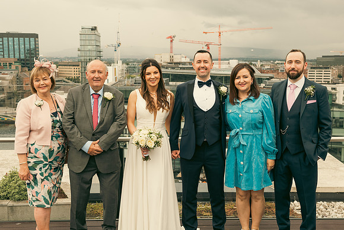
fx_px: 411
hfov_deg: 45.4
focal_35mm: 43
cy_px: 115
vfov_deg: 31.2
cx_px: 172
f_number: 6.3
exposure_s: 1/250
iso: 320
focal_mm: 42
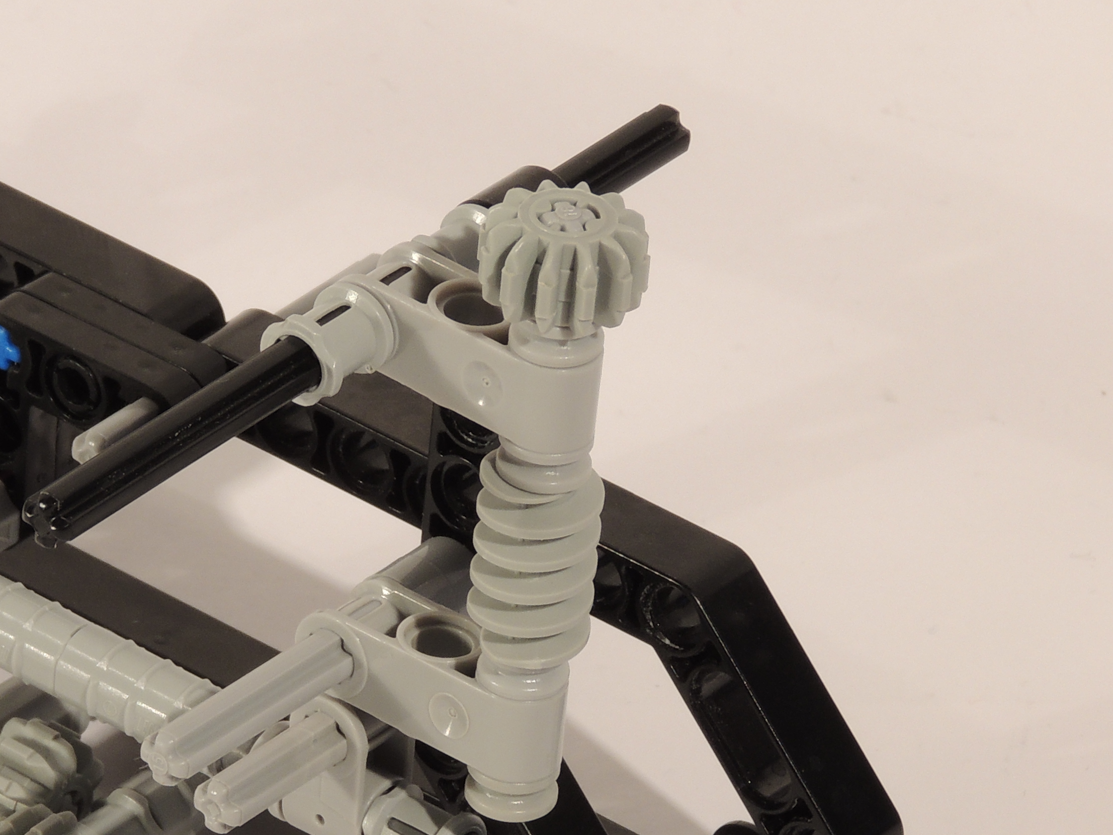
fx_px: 11383
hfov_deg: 5.6
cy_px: 611
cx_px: 215
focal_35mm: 354
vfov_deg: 4.2
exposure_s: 1/2.5
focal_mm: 30.3
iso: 100
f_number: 6.3
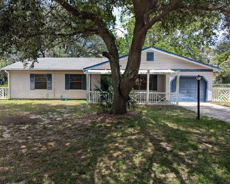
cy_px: 92
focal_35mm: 26
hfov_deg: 66.0
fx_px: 177
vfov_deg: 54.9
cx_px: 111
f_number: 1.85
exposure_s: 1/583
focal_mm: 6.81
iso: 38
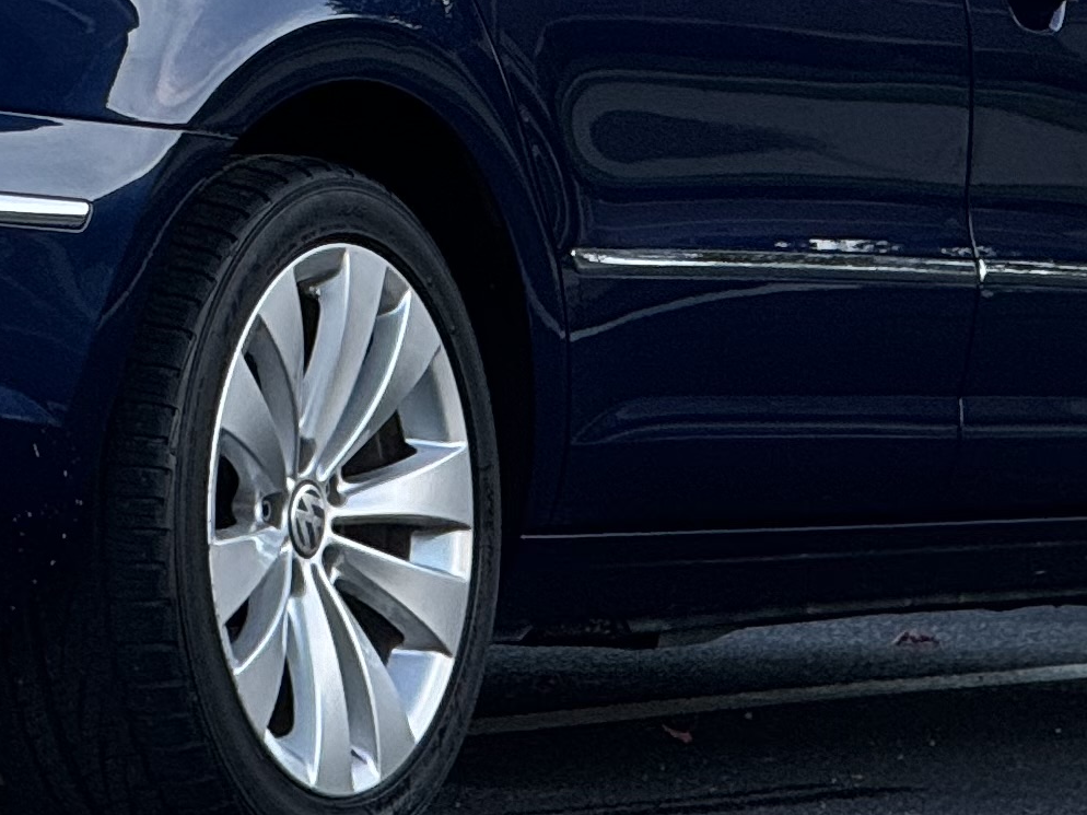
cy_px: -610
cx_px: -23
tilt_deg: +3.3
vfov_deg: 3.0
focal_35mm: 487
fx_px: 15289
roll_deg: -1.3
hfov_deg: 4.1
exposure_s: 1/145
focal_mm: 15.66
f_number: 2.8
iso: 50
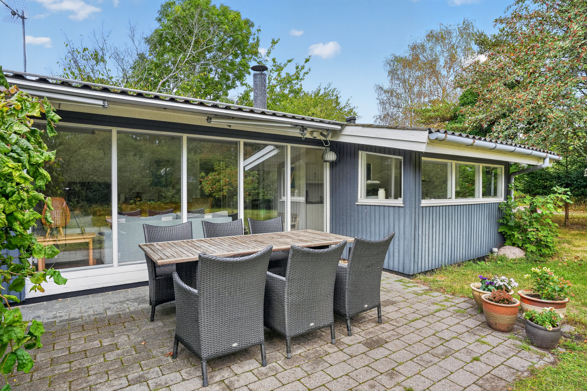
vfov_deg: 61.9
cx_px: 294
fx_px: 326
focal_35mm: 20
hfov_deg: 84.0
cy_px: 196
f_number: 8
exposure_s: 1/50
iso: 400
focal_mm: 20
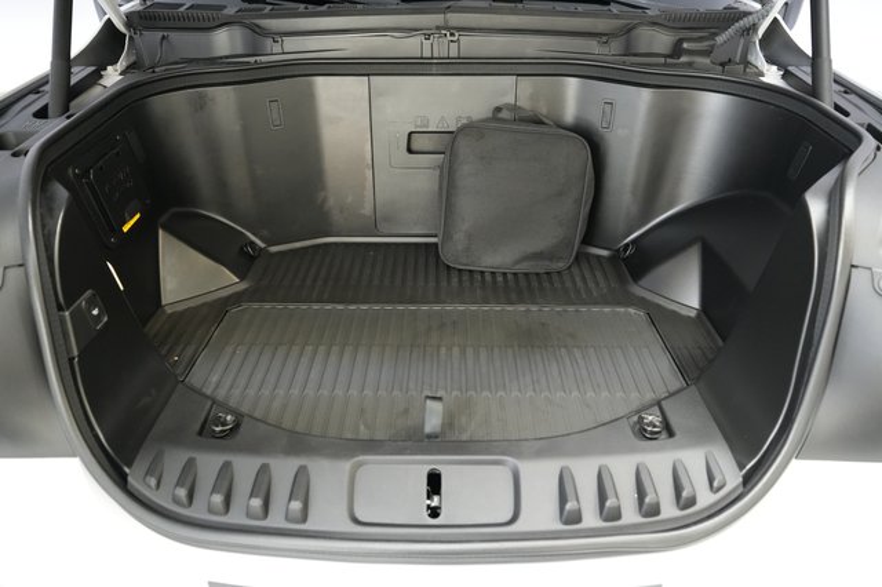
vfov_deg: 53.1
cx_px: 441
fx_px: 588
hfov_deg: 73.8
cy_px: 294
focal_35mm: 24
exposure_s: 1/160
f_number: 2.8
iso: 5000
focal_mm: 24
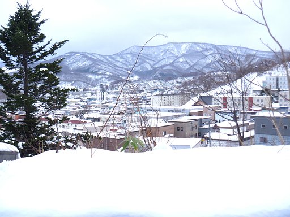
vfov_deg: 30.9
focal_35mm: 47
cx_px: 145
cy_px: 108
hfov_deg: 40.4
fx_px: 394
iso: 100
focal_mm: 8.3
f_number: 3.7
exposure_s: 1/50
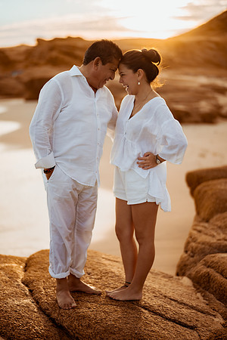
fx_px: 549
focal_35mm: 58
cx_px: 114
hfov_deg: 23.4
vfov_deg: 34.5
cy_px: 170
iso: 80
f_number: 1.4
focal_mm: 58
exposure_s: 1/3200
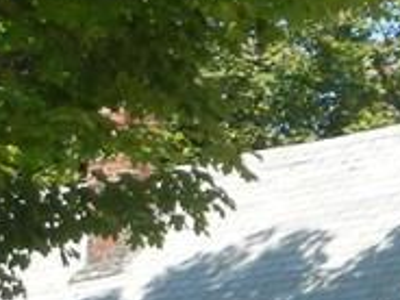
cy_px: 663
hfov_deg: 7.5
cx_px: 359
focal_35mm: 262
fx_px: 3028
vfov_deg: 5.5
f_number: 3.6
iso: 110
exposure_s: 1/500
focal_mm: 8.4
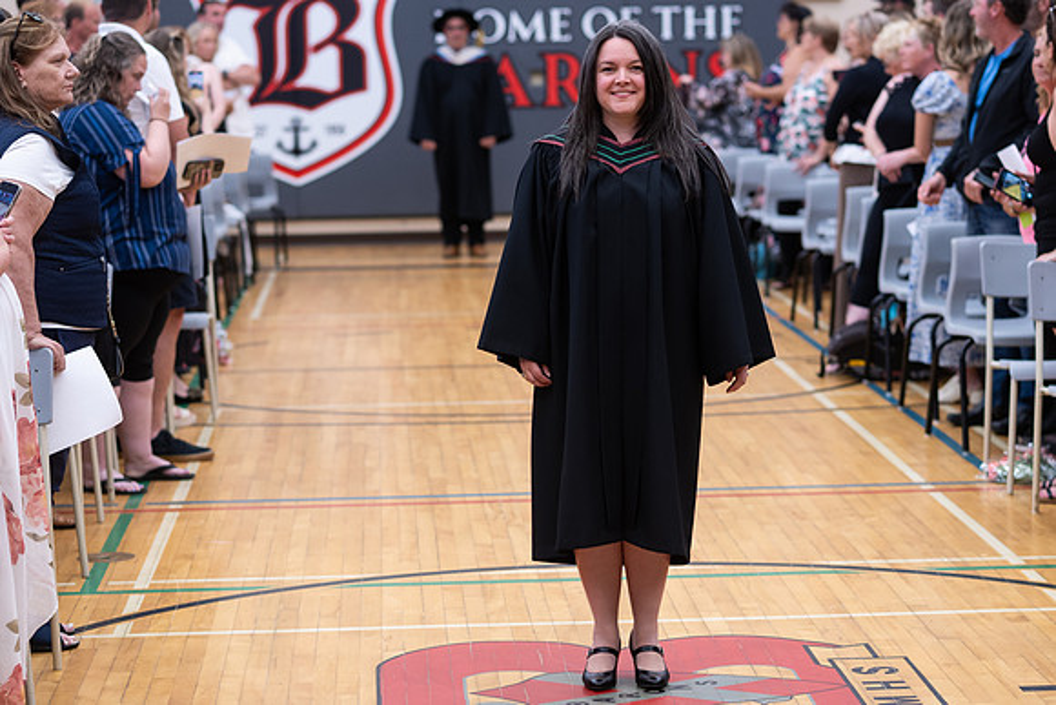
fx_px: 2922
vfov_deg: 13.8
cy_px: 355
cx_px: 567
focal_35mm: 100
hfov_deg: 20.5
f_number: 2.8
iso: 1000
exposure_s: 1/200
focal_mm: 85
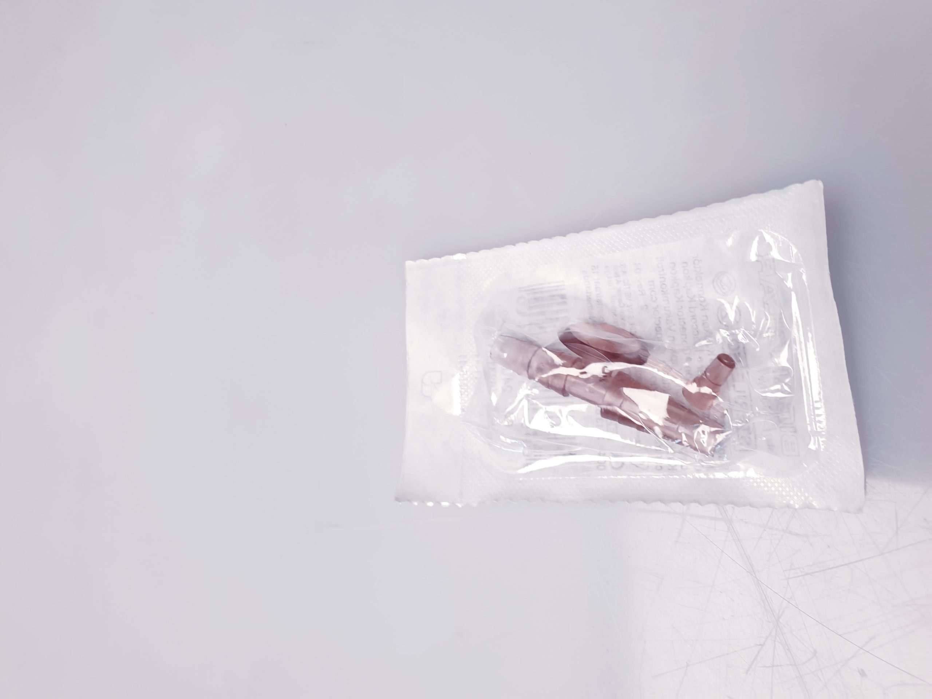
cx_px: 466
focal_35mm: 26
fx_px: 700
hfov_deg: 67.3
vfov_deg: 53.1
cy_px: 350
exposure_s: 1/50
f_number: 2.4
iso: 50
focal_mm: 4.3
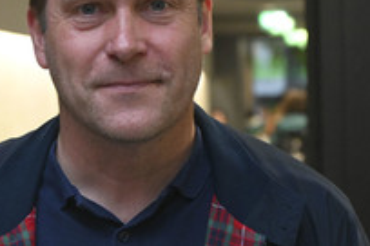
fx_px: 1747
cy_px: 137
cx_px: 121
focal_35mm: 170
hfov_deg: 12.1
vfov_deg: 8.1
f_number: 6
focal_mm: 77
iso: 6400
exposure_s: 1/160
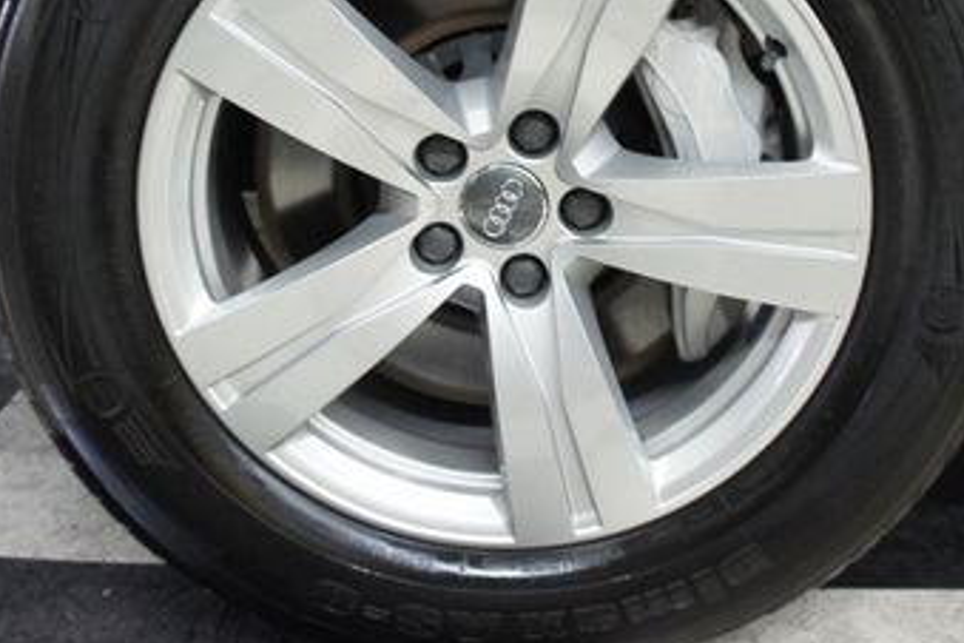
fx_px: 1366
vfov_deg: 25.7
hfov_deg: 38.9
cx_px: 512
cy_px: 80
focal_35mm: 51
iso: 1600
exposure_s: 1/60
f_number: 3.5
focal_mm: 18
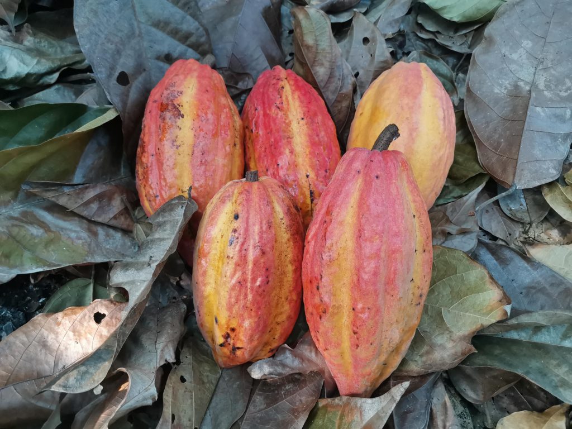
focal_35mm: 26
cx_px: 286
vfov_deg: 53.1
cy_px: 214
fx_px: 430
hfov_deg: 67.3
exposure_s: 1/120
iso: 200
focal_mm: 4.75
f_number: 1.8
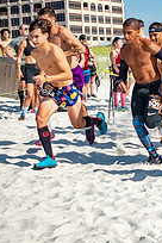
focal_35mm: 120
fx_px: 810
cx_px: 223
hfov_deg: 11.1
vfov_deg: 17.0
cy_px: 54
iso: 360
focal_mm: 36
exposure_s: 1/4000
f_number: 2.8
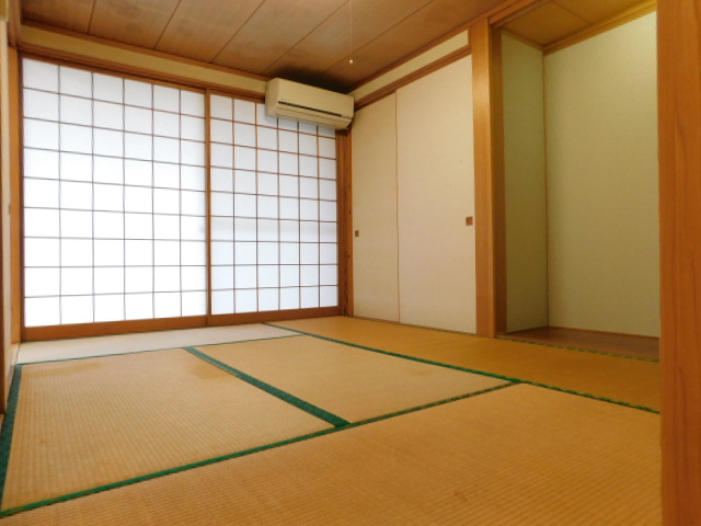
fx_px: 466
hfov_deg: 73.9
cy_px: 263
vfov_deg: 58.9
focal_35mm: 23
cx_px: 350
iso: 200
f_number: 3
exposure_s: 1/30
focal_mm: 4
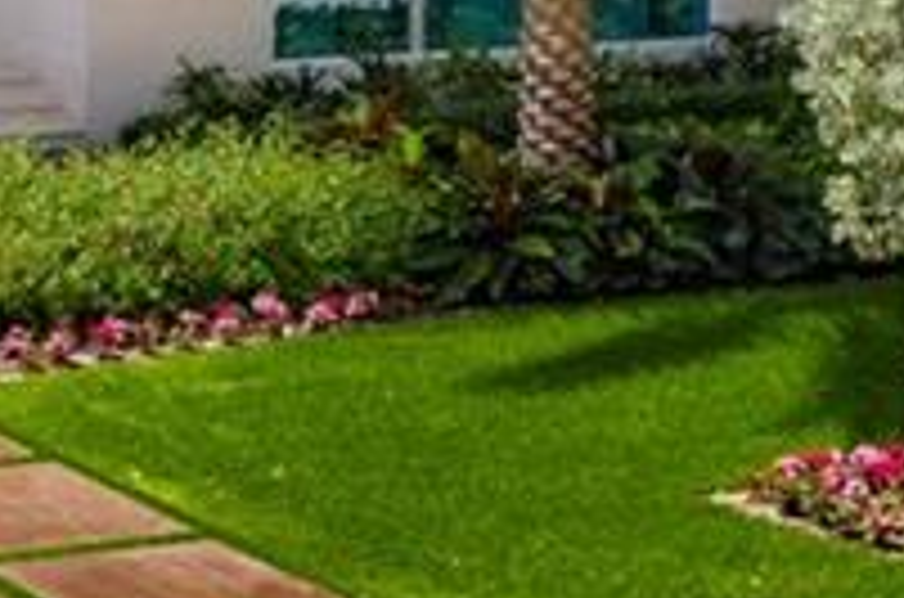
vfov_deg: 9.2
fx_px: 3582
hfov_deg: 13.6
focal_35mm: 143
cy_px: -380
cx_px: -441
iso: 200
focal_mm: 10.26
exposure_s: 1/120
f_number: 4
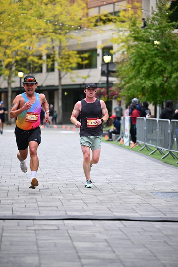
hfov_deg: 11.4
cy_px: 134
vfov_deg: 17.1
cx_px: 89
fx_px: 889
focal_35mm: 120
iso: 1250
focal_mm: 120
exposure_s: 1/2500
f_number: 2.8
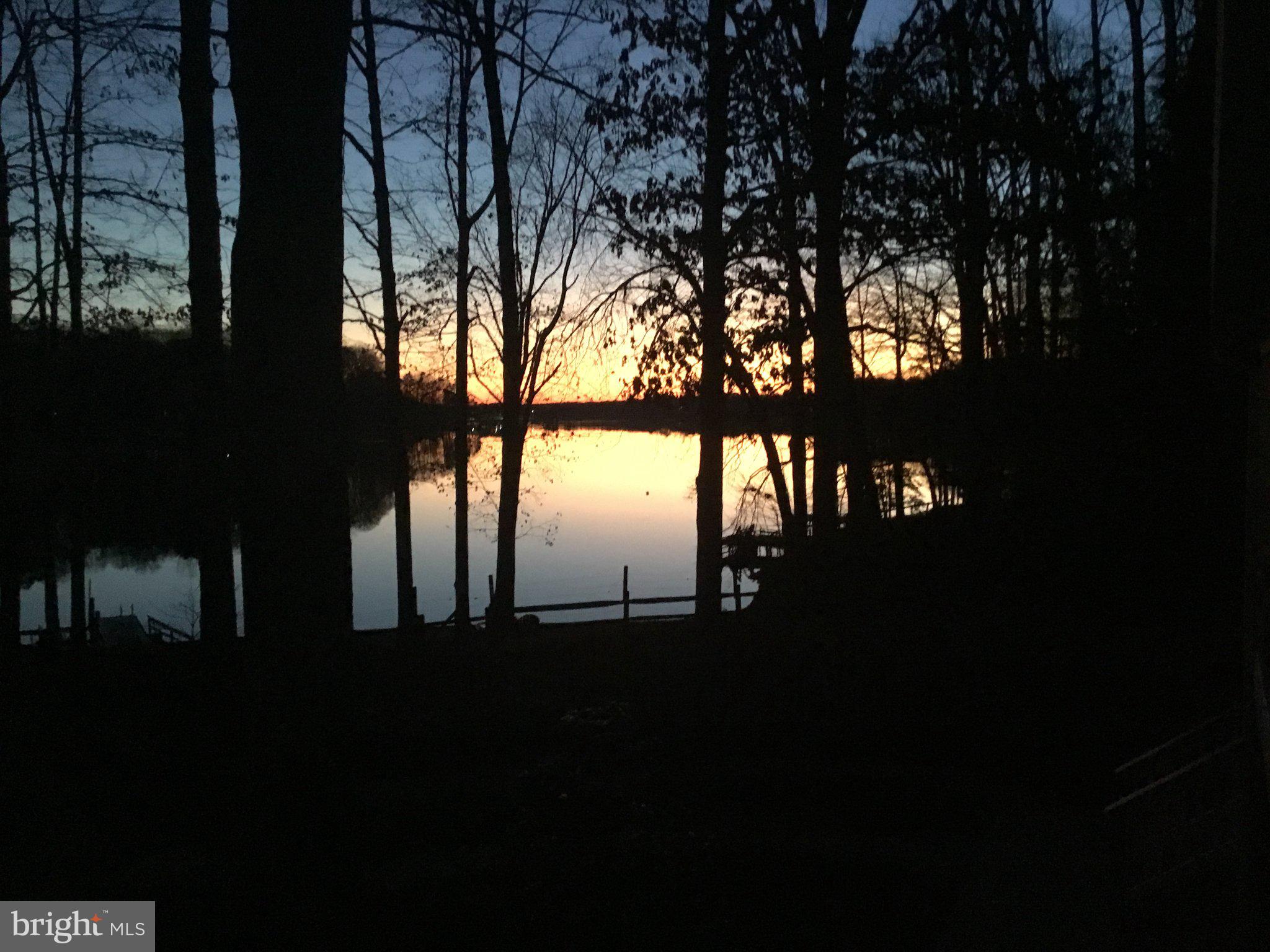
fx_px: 1137
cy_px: 476
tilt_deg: -2.5
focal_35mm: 31
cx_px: 635
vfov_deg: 45.4
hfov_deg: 58.4
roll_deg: +1.2
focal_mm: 3.3
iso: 400
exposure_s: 1/15
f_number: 2.4
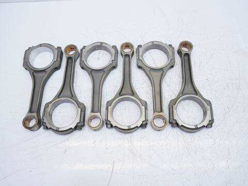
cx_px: 124
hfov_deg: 60.0
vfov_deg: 46.8
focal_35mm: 30
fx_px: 215
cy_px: 93
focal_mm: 15
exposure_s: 1/80
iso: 200
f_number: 3.7
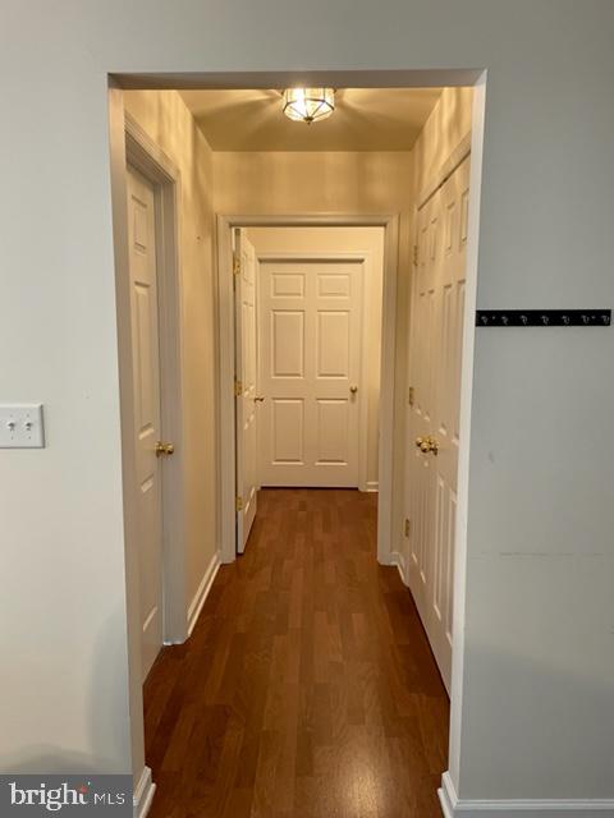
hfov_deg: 53.1
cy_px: 409
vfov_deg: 67.3
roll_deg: -0.1
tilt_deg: -7.5
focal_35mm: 26
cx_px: 307
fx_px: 615
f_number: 1.6
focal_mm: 4.2
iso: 250
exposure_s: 1/60
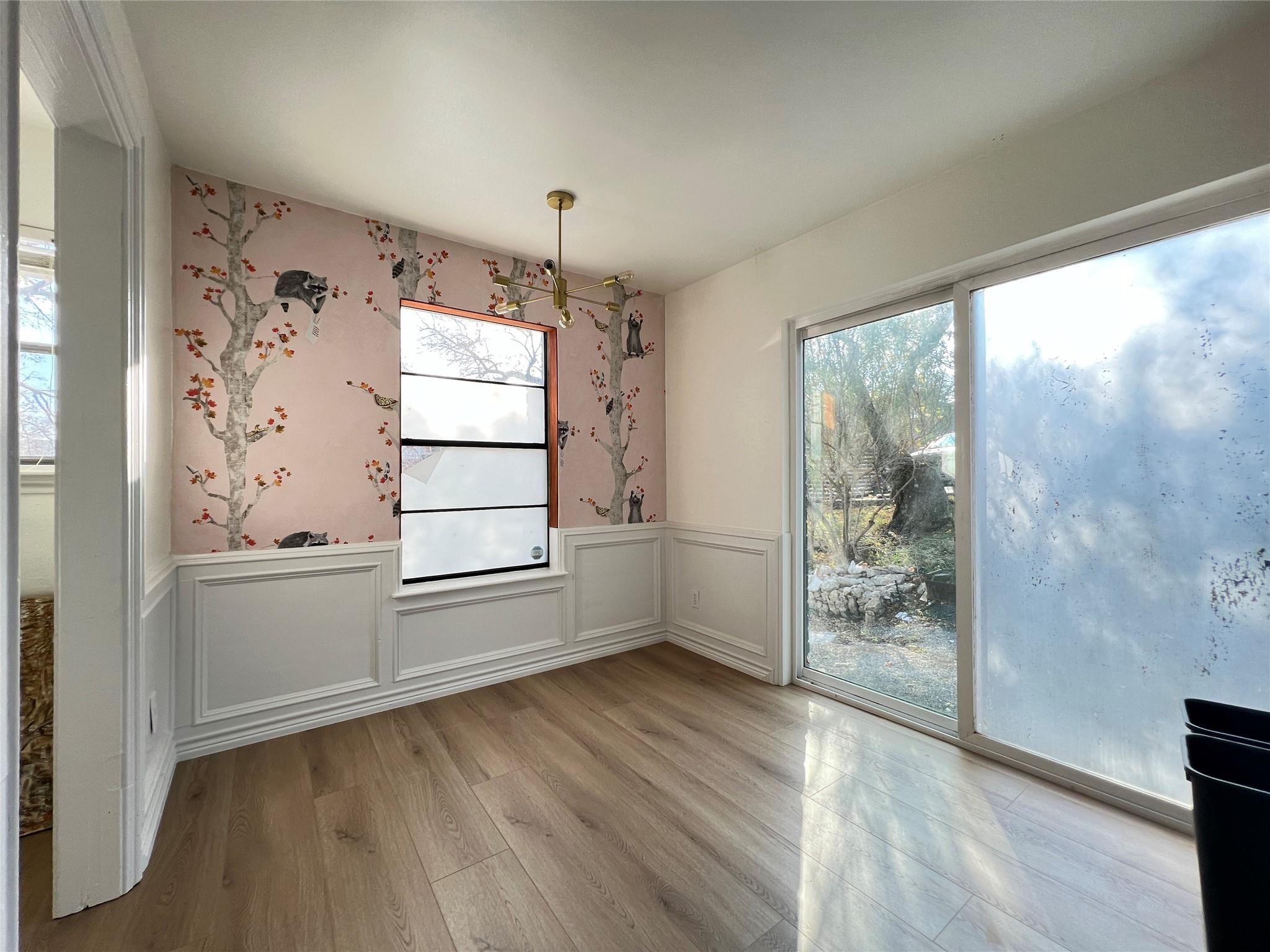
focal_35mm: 13
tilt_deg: +1.1
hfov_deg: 106.2
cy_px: 476
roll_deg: +1.0
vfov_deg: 89.9
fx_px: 477
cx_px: 635
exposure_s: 1/120
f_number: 1.8
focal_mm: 1.57
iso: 64
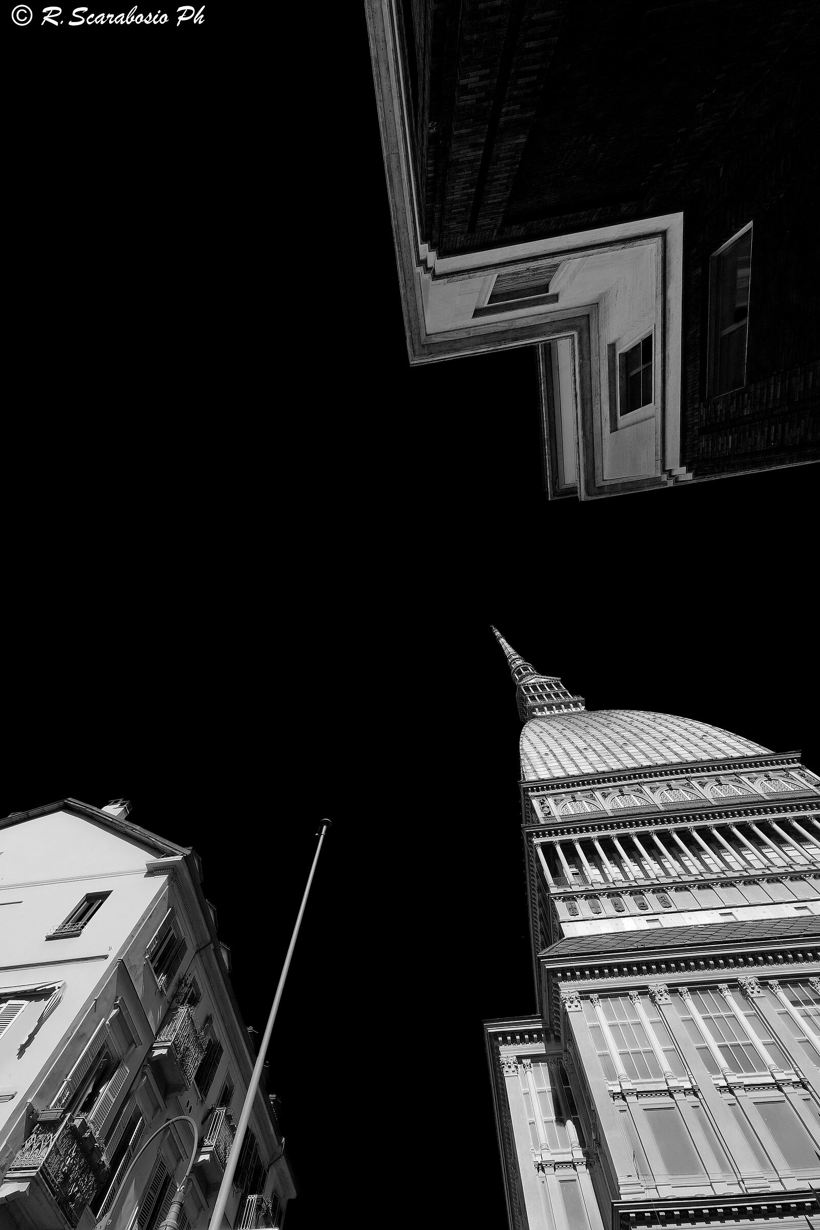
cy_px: 615
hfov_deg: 90.0
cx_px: 410
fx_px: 410
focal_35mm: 12
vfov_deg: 112.6
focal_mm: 8
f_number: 11
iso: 200
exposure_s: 1/180
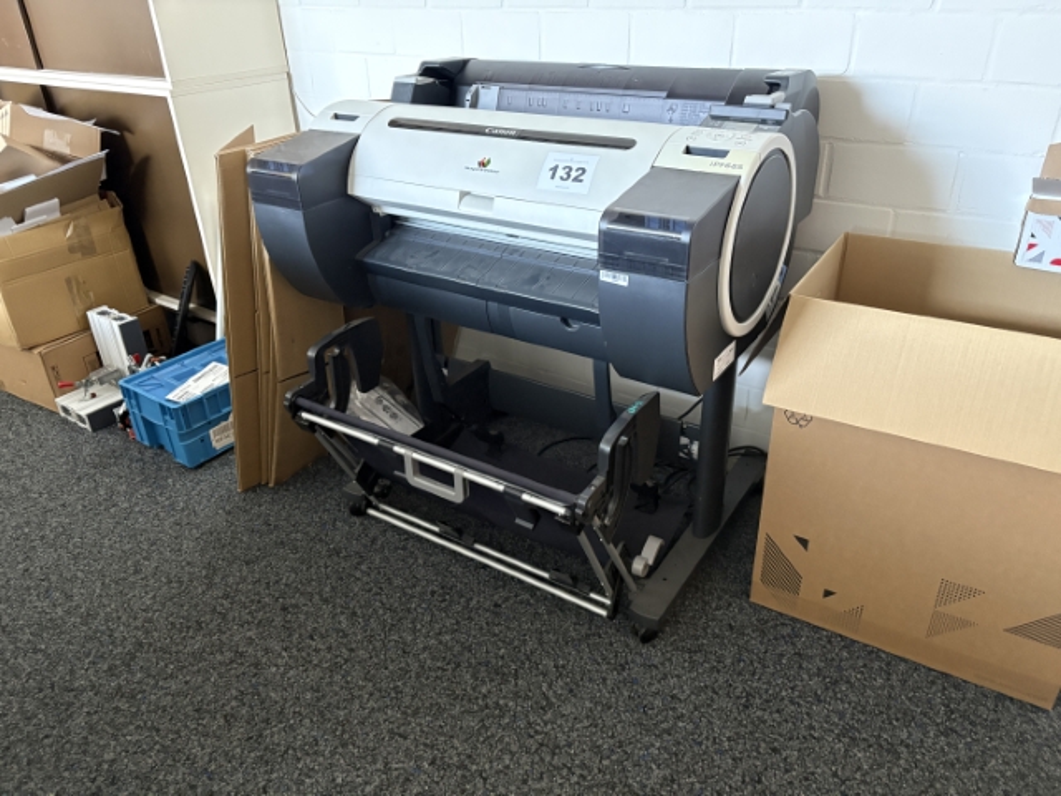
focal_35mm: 26
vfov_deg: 53.1
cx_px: 530
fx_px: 797
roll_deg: +2.7
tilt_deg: -27.6
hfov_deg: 67.3
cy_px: 398
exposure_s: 1/40
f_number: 1.6
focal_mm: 5.96
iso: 640
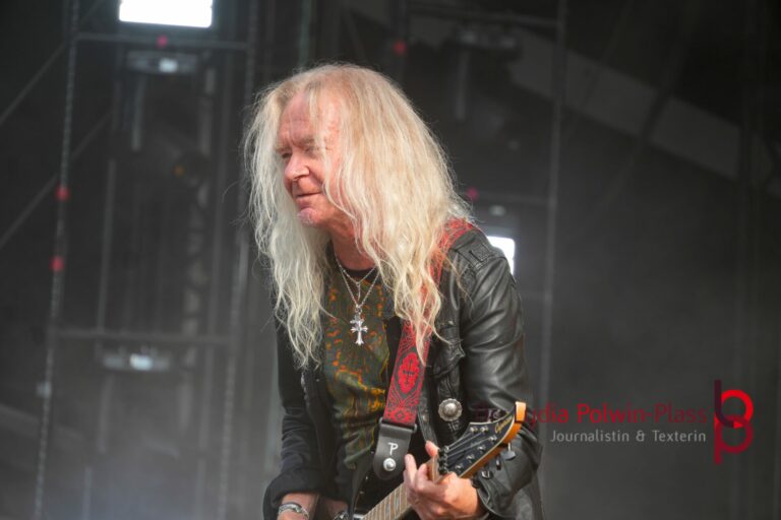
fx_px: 4783
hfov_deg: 9.3
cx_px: 390
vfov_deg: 6.2
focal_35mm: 220
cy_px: 260
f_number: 5.6
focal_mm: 147
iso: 160
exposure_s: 1/250
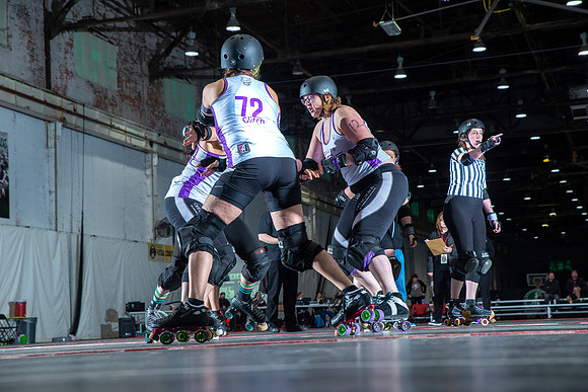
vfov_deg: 19.5
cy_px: 196
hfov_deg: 28.8
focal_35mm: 70
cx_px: 294
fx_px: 1144
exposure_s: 1/160
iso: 800
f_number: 7.1
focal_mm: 70
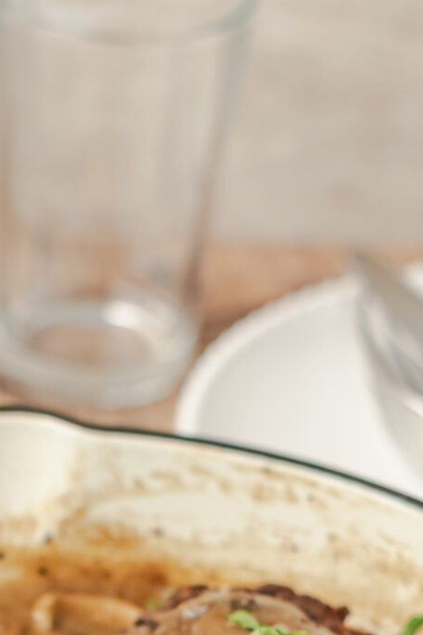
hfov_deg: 7.3
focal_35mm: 186
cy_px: 884
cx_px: -222
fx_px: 3276
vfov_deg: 10.7
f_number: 3.2
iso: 320
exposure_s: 1/80
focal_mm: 50
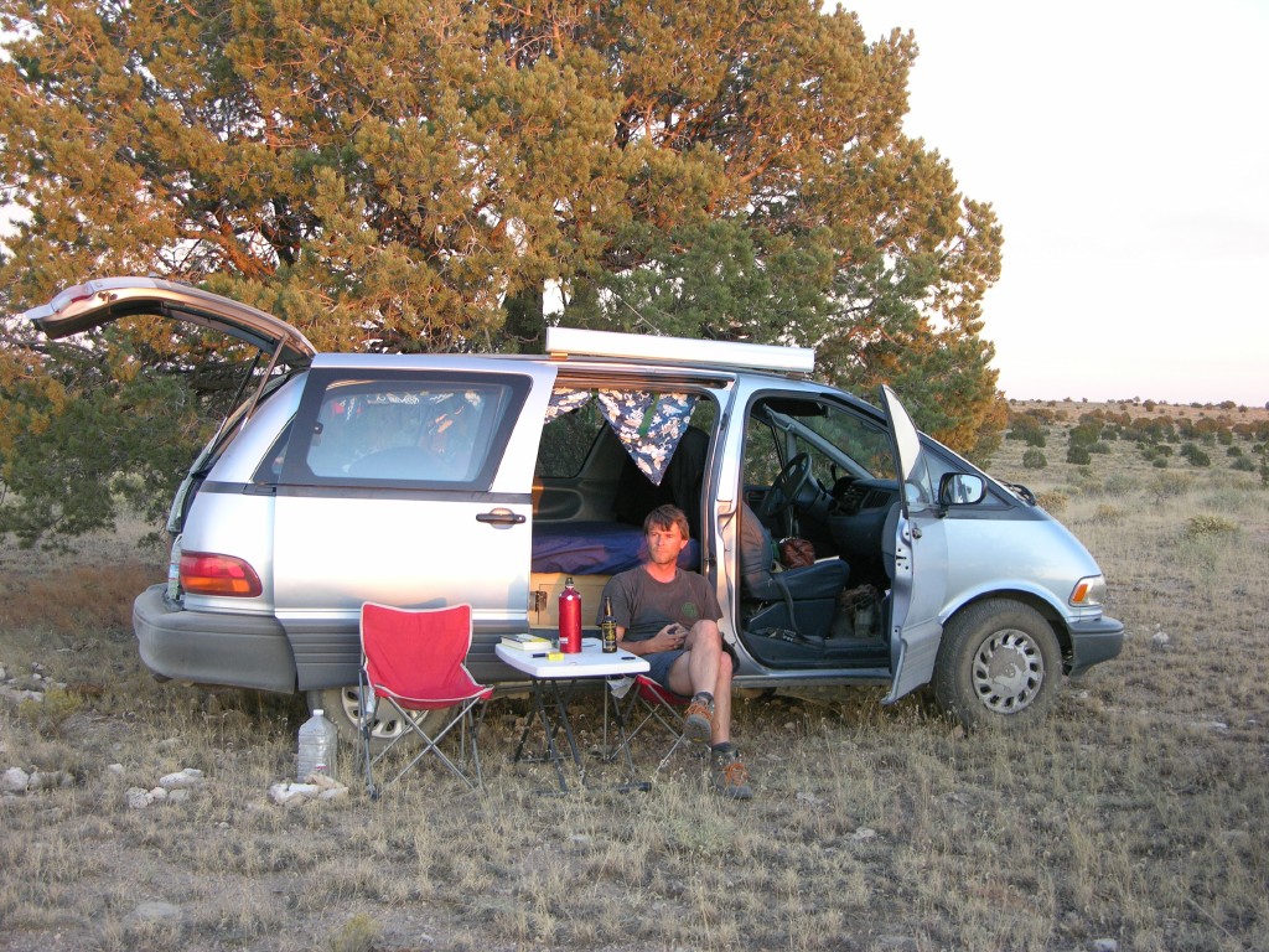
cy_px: 476
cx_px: 634
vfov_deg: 27.0
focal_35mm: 54
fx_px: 1980
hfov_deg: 35.5
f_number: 3.1
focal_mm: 13.7
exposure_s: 1/30
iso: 100
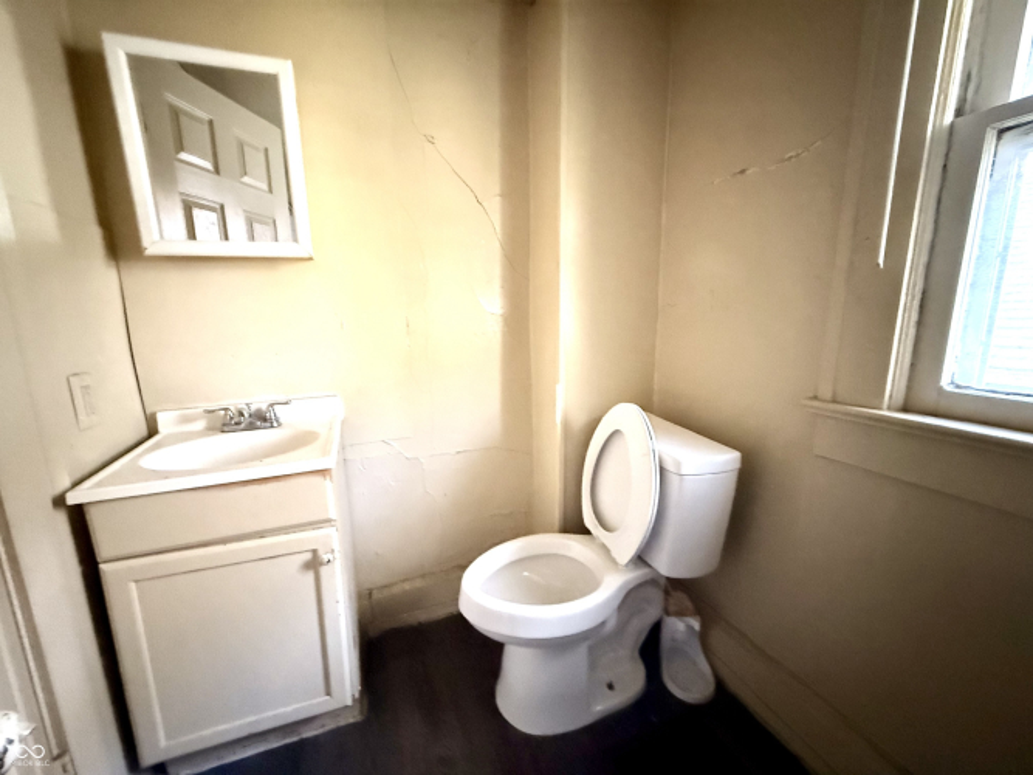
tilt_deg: -9.9
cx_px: 516
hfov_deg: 102.1
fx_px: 418
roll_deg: +1.3
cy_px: 388
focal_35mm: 14
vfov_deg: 85.7
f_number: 2.2
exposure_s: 1/40
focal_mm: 2.22
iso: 1600
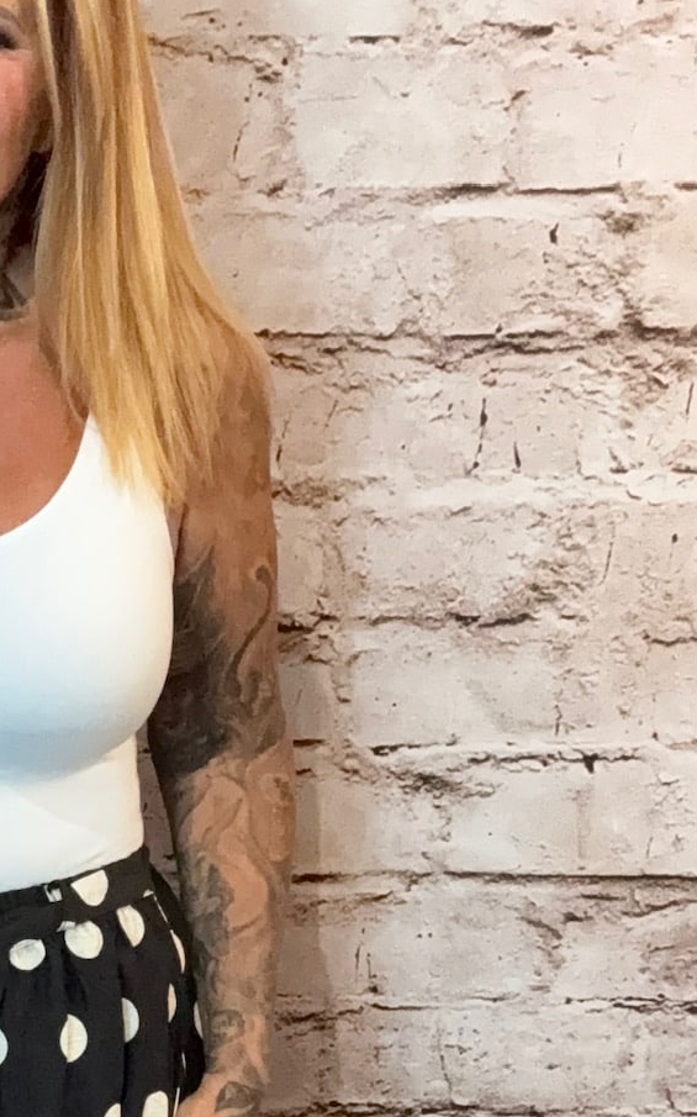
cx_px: -169
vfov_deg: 27.9
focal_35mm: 72
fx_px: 2190
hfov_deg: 17.2
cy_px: 931
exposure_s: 1/50
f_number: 1.9
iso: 320
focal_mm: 2.69
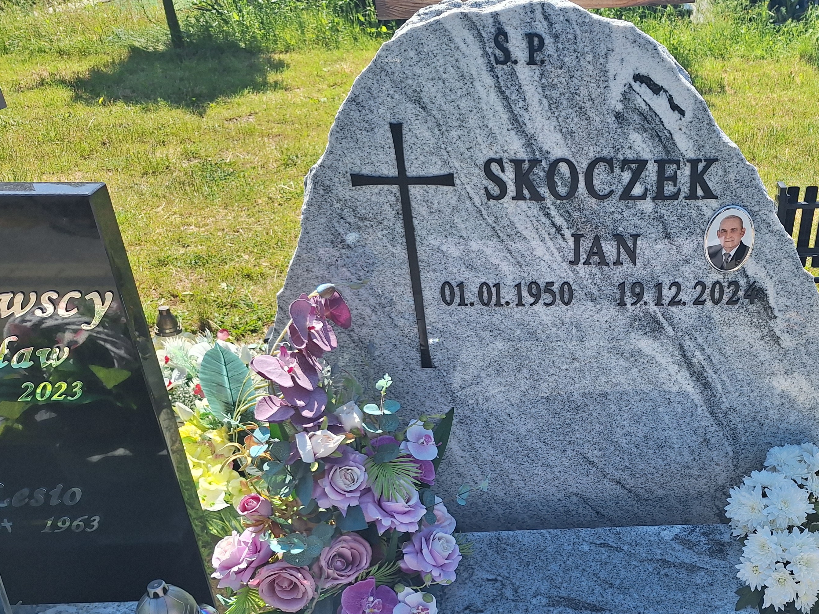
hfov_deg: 50.4
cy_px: 417
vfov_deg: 40.1
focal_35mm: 35
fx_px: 828
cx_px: 616
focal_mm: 5.54
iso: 40
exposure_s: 1/2016
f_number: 1.8
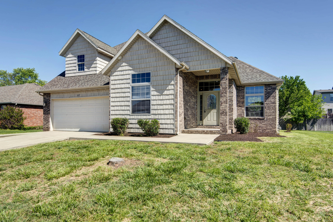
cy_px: 111
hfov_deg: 78.6
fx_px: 204
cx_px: 166
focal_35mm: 22
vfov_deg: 57.3
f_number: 6.3
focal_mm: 22
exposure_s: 1/640
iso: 100
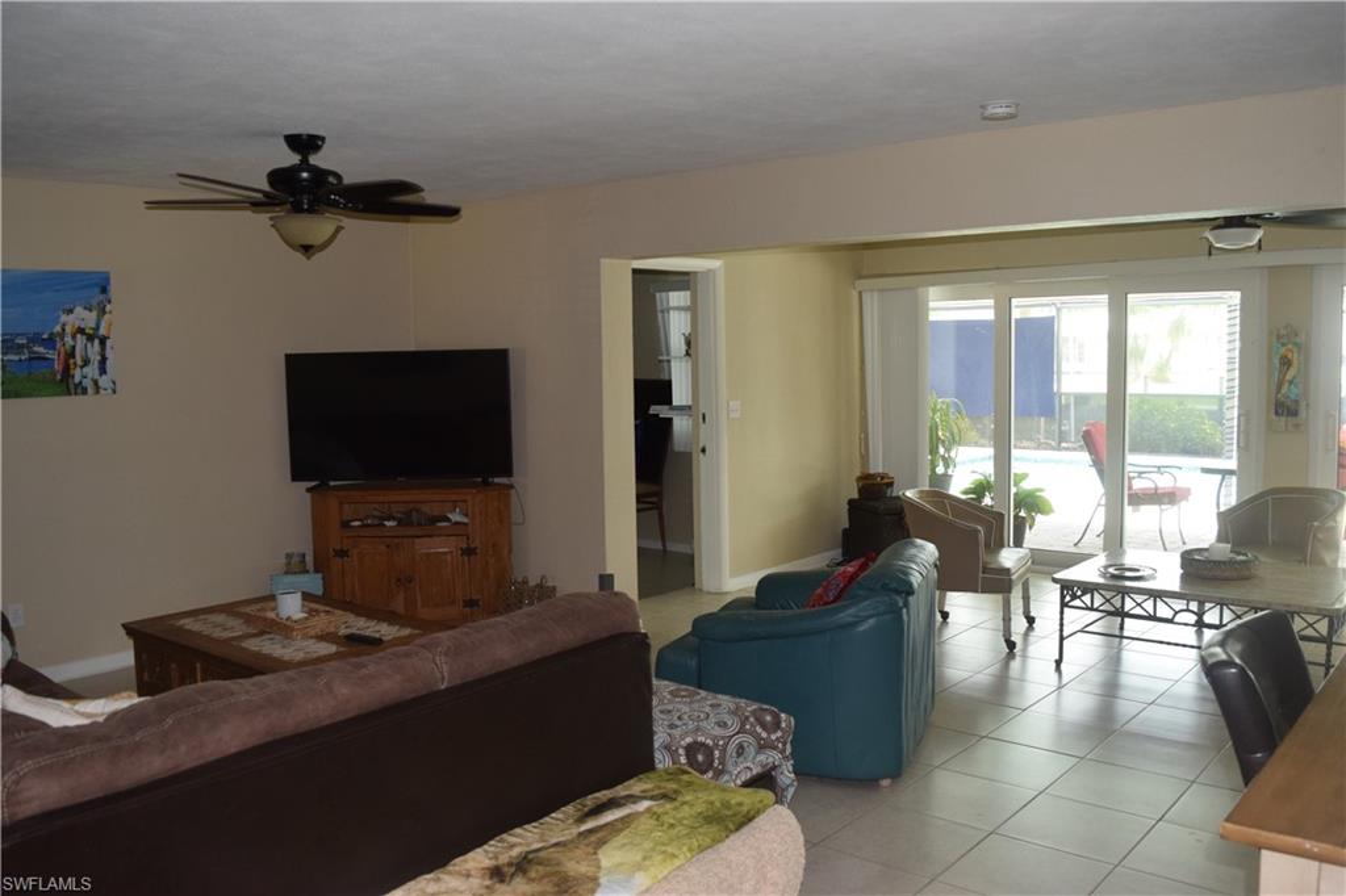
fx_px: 1121
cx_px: 673
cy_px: 448
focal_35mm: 30
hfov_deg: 61.9
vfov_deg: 43.6
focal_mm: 20
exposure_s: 1/125
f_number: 5.6
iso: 720
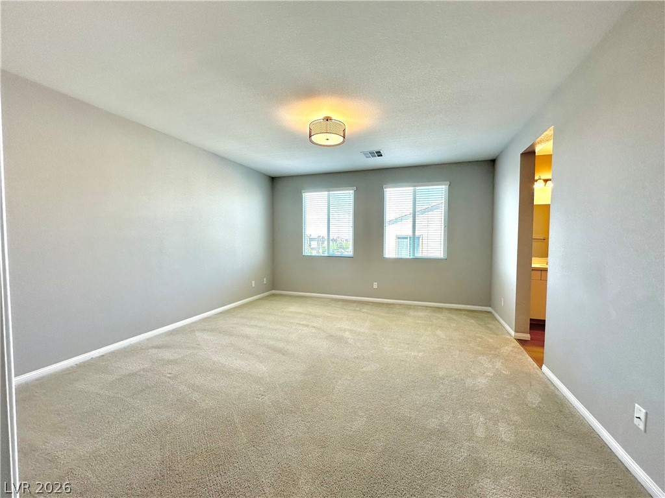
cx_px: 332
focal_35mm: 14
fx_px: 269
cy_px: 249
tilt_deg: -2.6
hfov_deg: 102.1
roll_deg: -1.3
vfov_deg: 85.7
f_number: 2.2
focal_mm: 2.22
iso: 80
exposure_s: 1/120
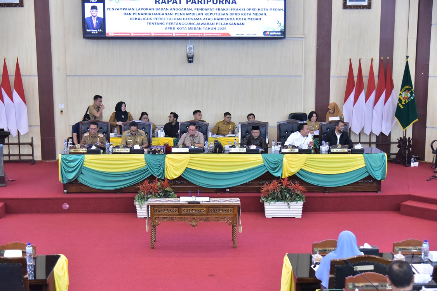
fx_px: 668
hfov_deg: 36.2
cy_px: 146
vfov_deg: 24.6
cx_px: 218
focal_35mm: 55
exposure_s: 1/100
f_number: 4
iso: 5000
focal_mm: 55
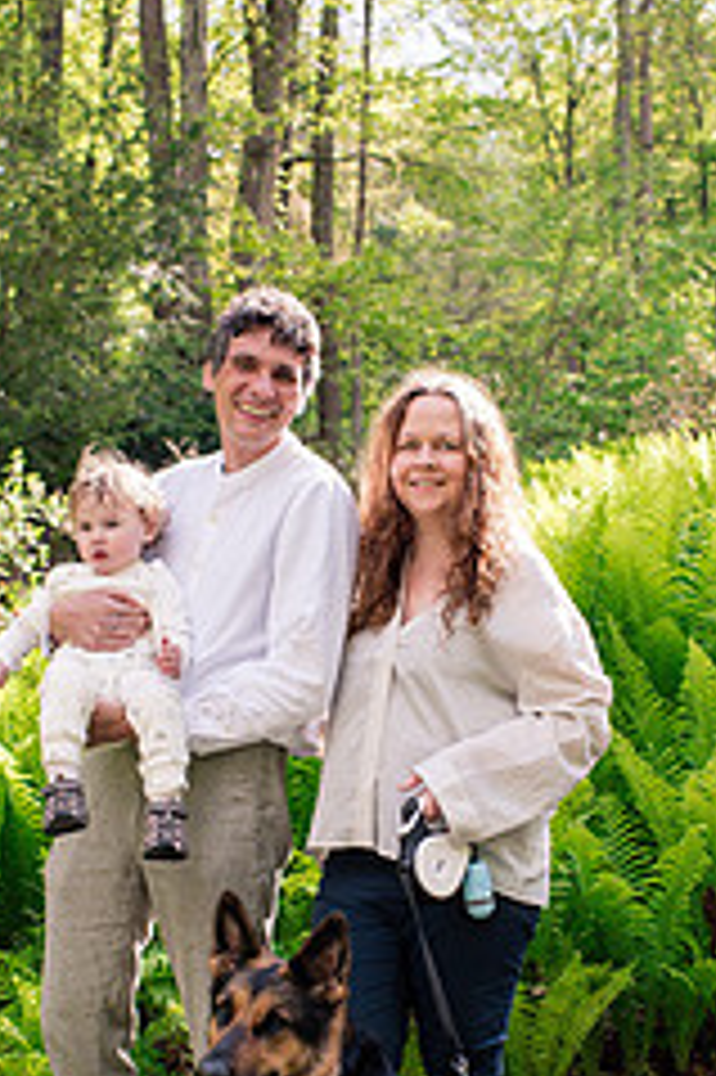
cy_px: 729
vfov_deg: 30.3
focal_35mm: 66
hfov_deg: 20.6
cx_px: 387
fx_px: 1972
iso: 800
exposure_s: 1/1250
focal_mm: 35
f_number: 4.5
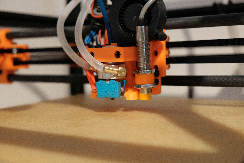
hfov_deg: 40.3
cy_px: 82
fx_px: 332
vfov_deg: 27.5
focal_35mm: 49
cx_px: 122
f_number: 4
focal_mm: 32.9
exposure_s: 1/80
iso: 3200
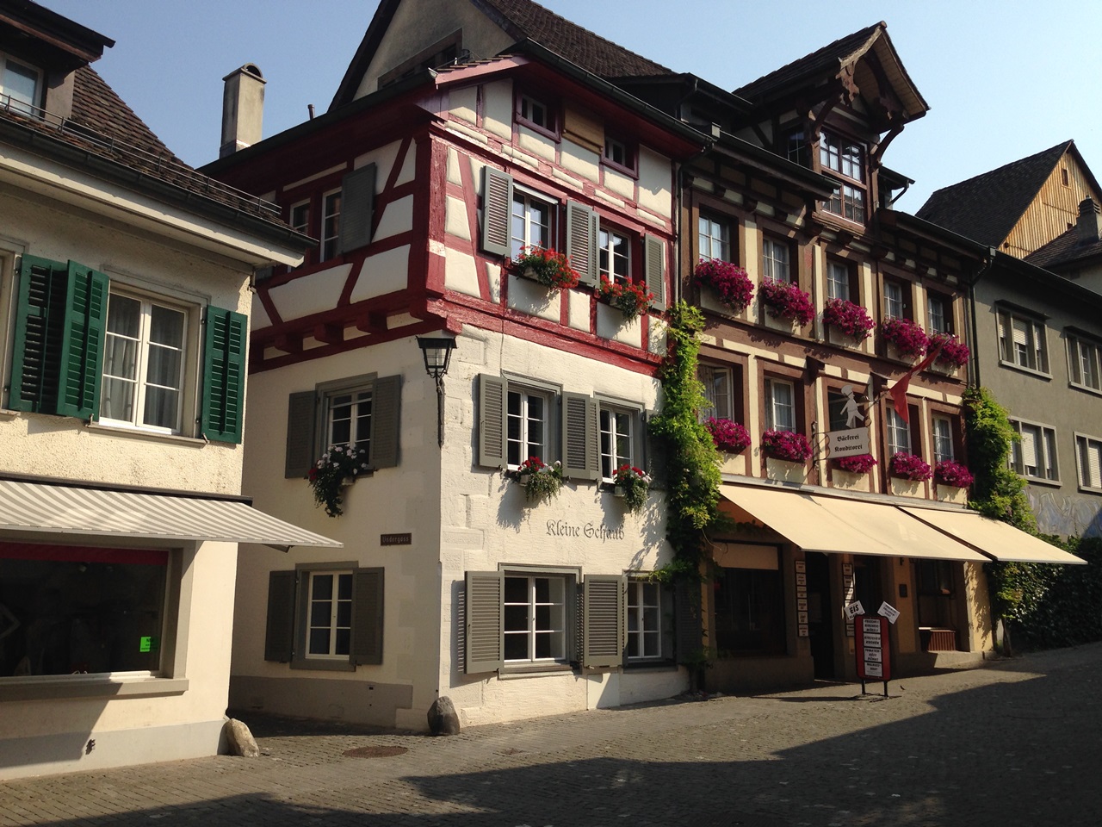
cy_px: 414
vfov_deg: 42.9
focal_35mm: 33
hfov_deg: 55.4
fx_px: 1051
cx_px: 551
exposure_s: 1/1748
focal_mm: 4.12
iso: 50
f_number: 2.4
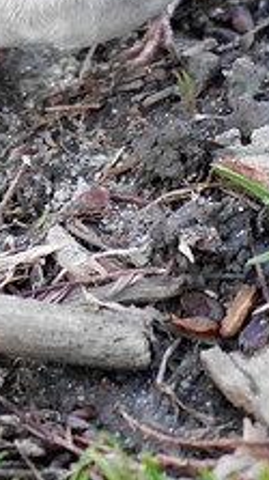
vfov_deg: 1.6
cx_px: 91
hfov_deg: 0.9
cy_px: 4
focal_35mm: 1319
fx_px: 16770
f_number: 5.6
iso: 2500
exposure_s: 1/500
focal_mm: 300
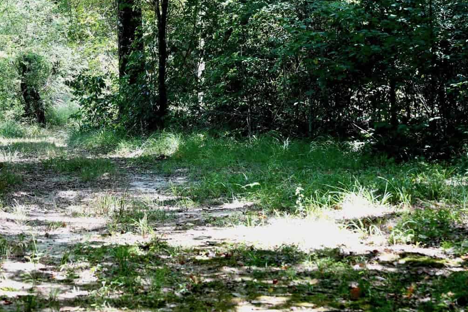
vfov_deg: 12.8
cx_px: 149
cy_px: 85
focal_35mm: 107
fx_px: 1391
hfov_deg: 19.0
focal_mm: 70
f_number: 6.3
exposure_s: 1/30
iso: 160
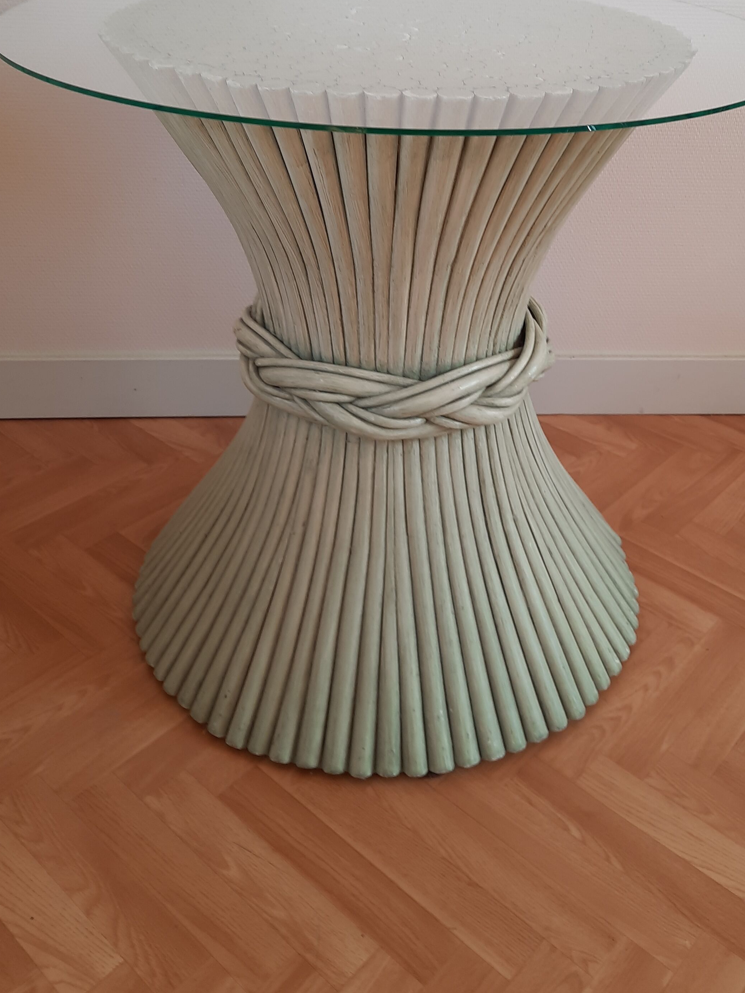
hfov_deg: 39.5
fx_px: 1033
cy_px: 292
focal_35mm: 36
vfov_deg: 50.0
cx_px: 446
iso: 40
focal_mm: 4.6
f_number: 2
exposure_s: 1/50
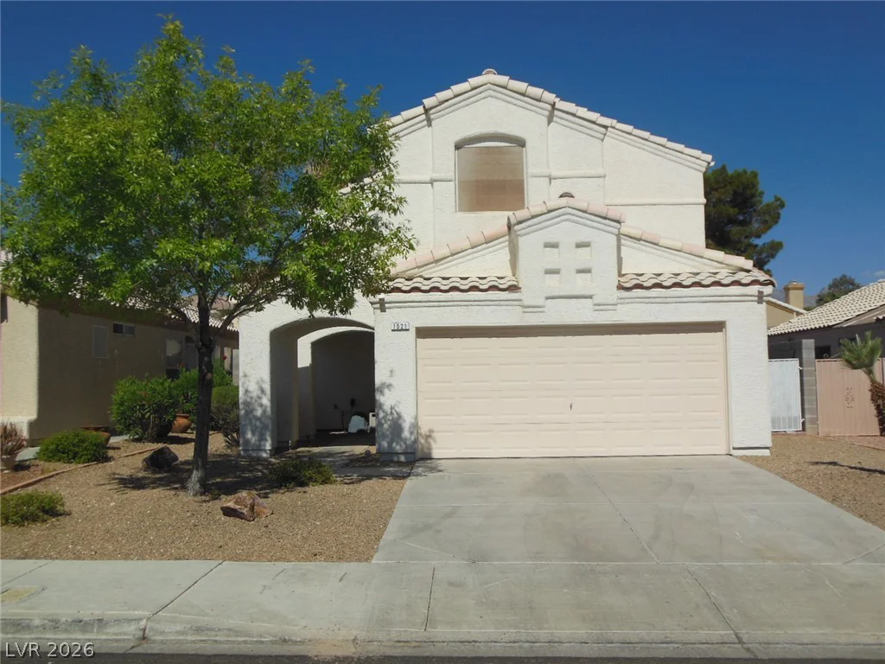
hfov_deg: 55.4
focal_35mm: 33
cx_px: 442
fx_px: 844
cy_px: 332
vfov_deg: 42.9
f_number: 6.9
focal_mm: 6
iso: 125
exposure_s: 1/1000
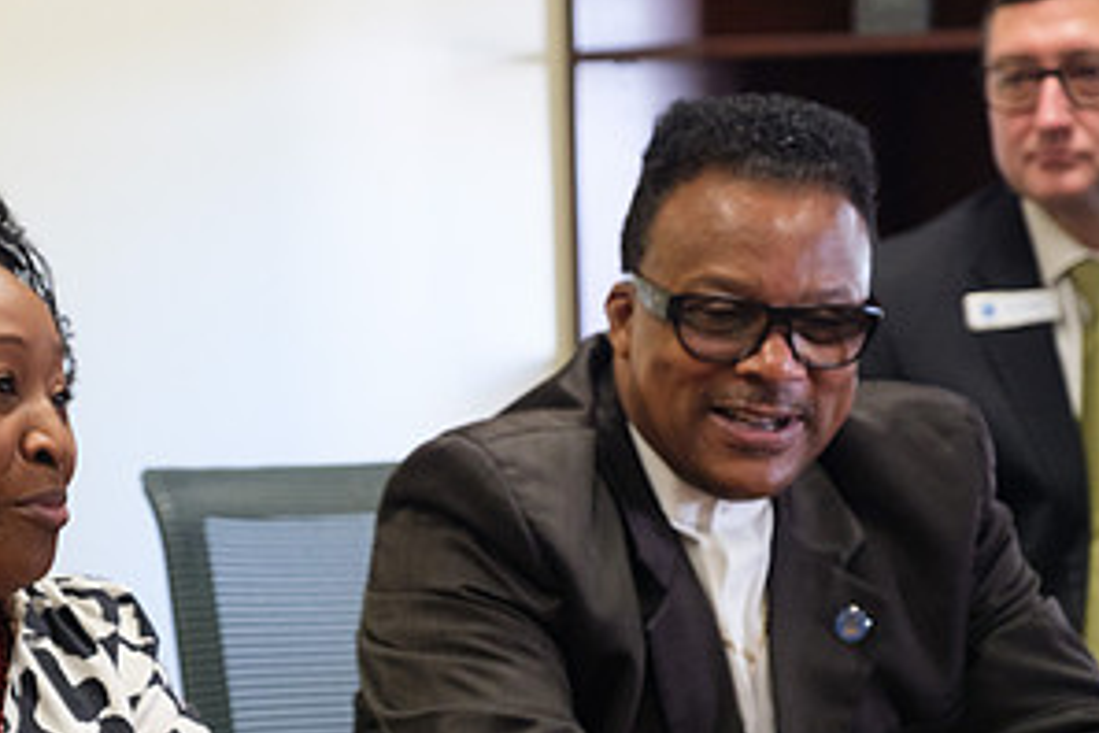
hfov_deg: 12.7
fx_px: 4945
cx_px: 326
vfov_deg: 8.4
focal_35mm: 162
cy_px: 665
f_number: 2.8
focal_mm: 55
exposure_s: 1/125
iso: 1250
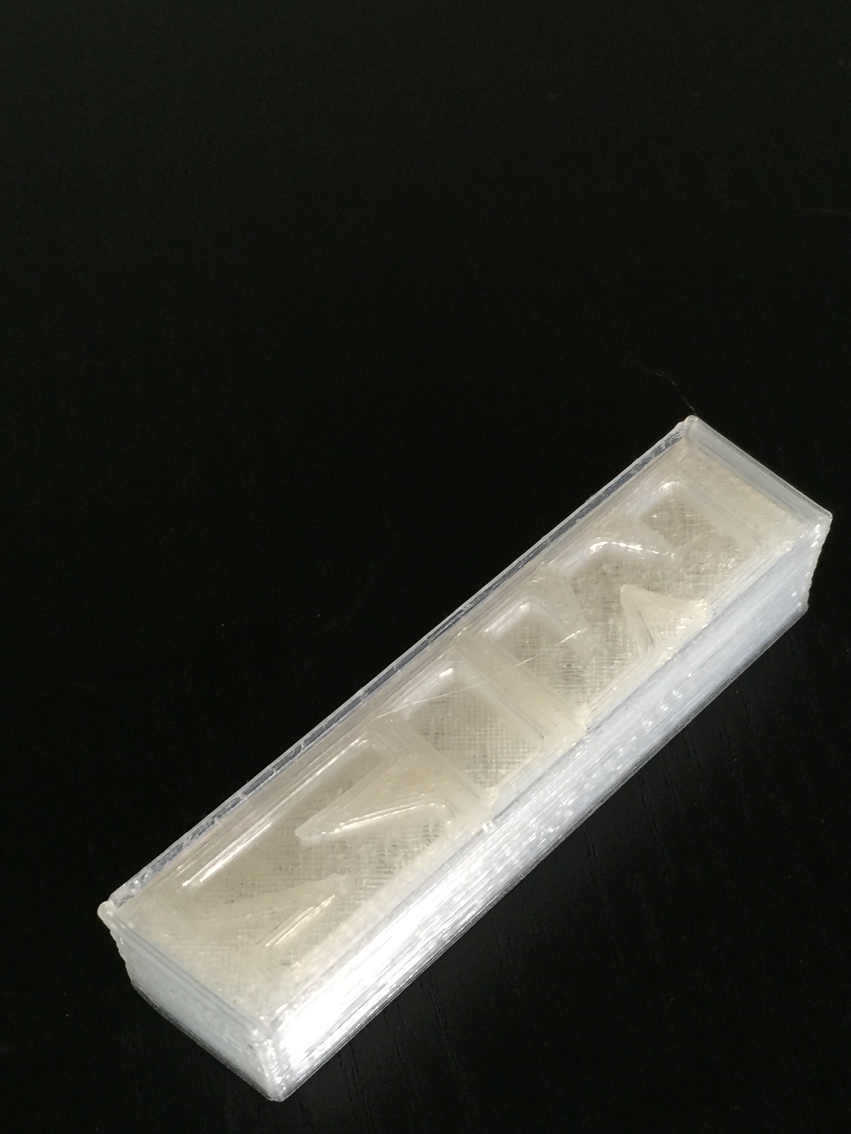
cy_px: 710
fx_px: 1639
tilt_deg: -59.0
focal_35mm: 50
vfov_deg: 37.9
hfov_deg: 29.0
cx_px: 553
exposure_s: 1/30
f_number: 2.2
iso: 40
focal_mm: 4.15
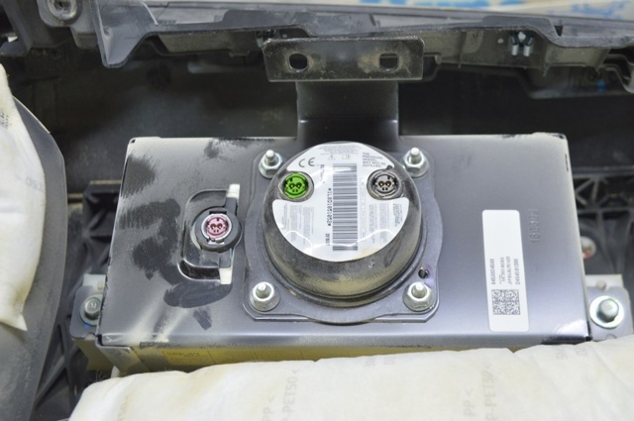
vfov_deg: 28.9
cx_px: 317
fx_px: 818
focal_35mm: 46
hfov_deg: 42.4
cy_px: 210
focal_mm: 31
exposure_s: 1/20
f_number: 5.6
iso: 400
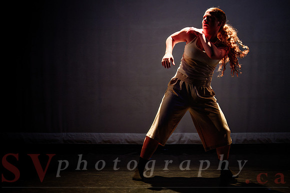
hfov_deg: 32.4
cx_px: 128
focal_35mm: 62
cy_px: 97
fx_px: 499
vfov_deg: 22.0
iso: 640
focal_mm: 49
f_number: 2.8
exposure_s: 1/300
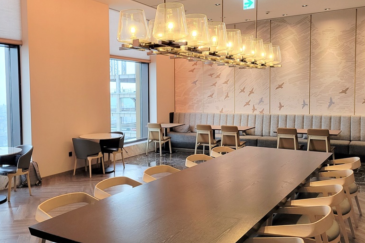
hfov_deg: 53.7
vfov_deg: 37.8
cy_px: 117
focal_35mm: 35
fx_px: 355
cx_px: 131
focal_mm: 5.4
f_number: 1.8
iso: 250
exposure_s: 1/120
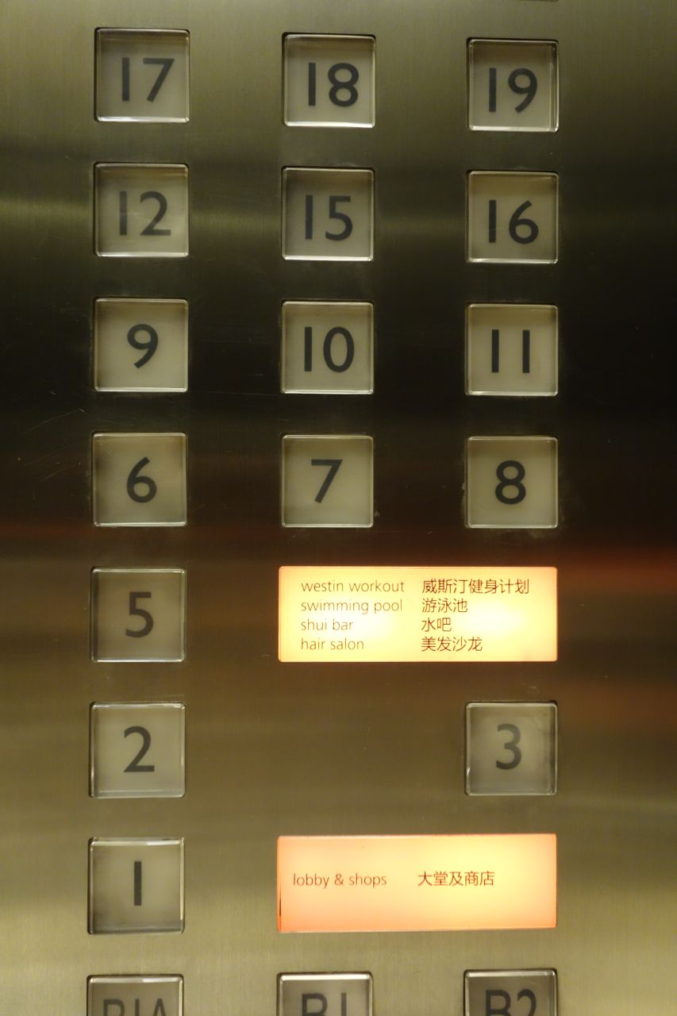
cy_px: 508
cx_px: 338
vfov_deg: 43.6
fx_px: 1270
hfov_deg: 29.9
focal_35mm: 45
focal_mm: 16.59
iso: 800
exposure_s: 1/20
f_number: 3.2
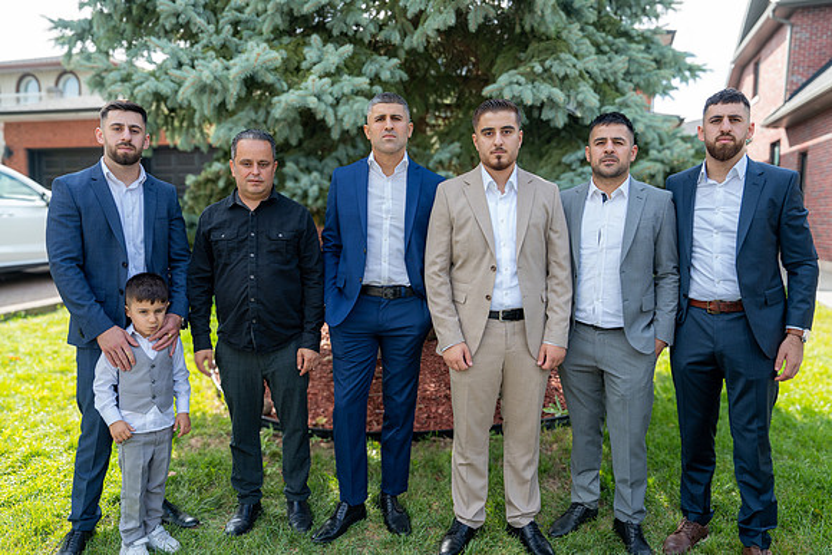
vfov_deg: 48.0
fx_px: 624
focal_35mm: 27
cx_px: 416
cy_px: 278
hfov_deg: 67.4
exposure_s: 1/320
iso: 320
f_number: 5
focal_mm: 27
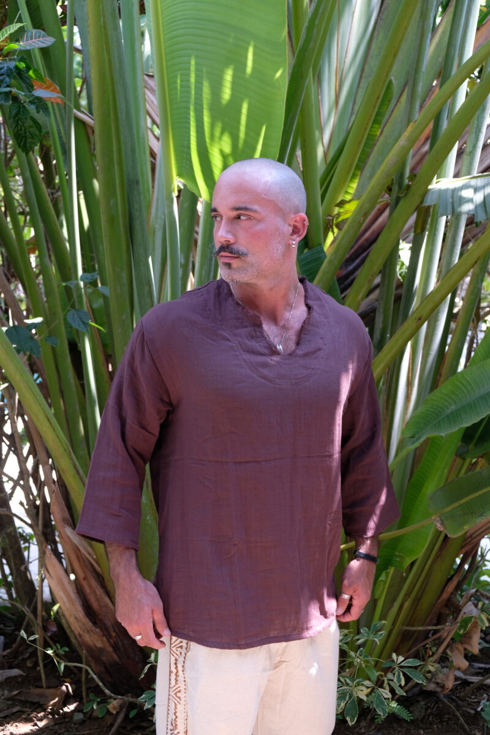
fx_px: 878
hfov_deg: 31.2
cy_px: 368
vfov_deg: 45.4
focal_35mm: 43
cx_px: 245
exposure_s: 1/200
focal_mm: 28.9
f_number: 3.2
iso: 320
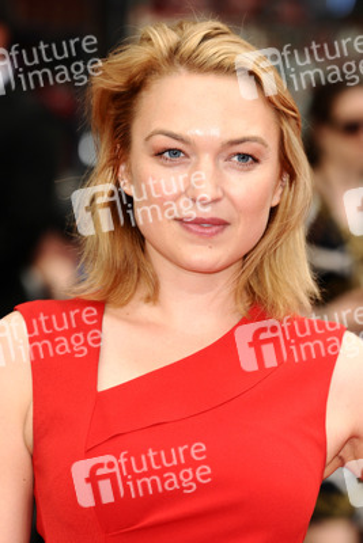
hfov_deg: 7.0
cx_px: 182
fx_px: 2947
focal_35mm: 195
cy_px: 272
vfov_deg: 10.5
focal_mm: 130
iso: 200
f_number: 4.5
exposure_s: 1/200
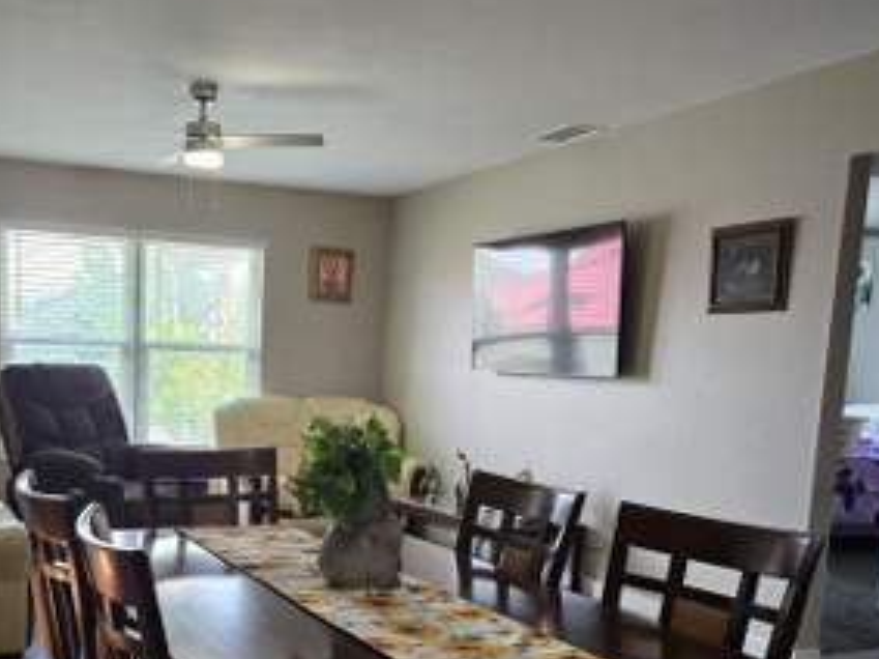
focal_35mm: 39
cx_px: 273
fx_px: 990
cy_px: 510
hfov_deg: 46.9
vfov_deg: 35.8
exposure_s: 1/120
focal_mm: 6.3
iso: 250
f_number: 1.7
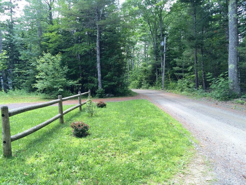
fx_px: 206
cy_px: 92
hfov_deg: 61.7
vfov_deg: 48.2
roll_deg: +2.5
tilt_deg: -1.7
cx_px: 123
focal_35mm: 29
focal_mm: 4.15
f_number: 2.2
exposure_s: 1/206
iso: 32
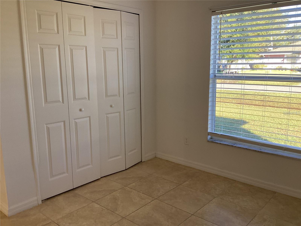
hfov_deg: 58.4
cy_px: 113
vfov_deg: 45.4
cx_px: 150
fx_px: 270
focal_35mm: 31
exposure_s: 1/120
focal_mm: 3.3
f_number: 2.4
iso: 64
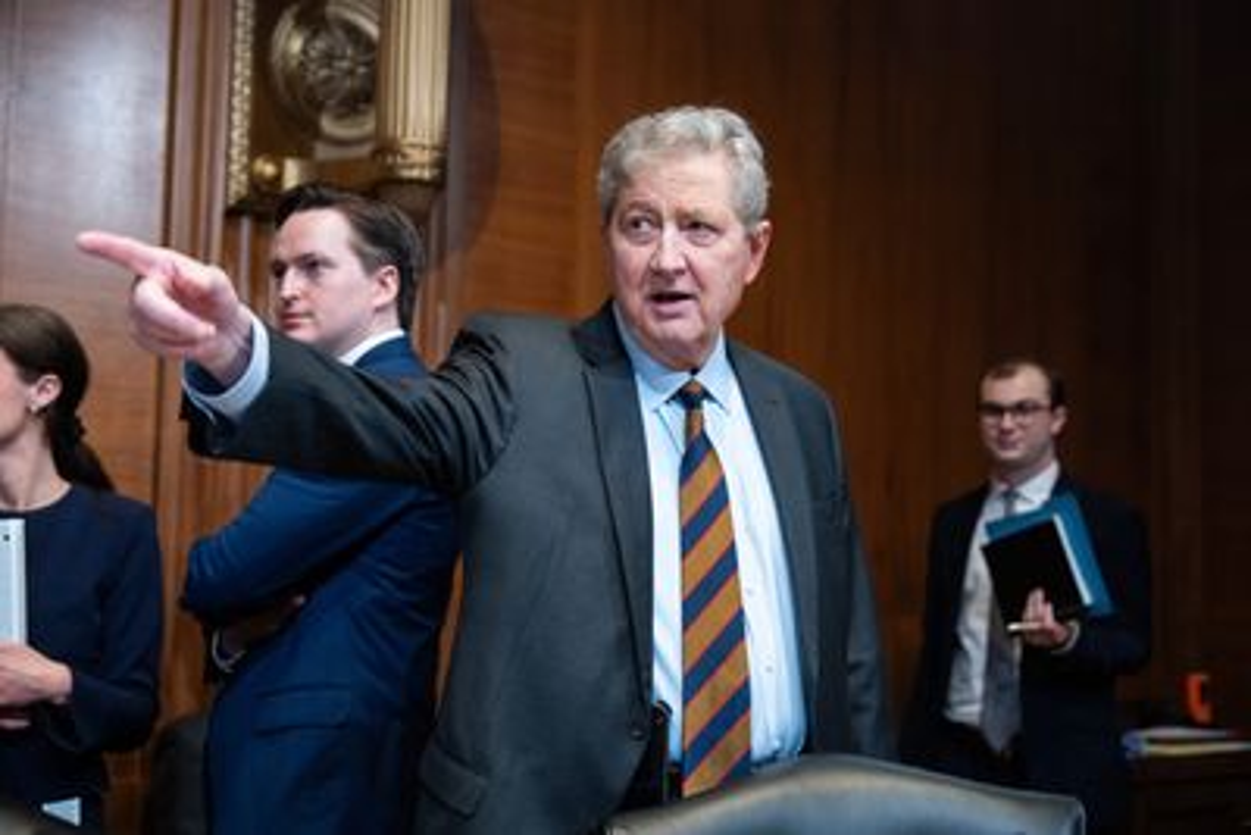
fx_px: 1808
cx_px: 626
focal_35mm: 52
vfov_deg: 26.0
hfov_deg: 38.2
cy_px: 418
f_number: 2.8
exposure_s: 1/320
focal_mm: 52
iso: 3200
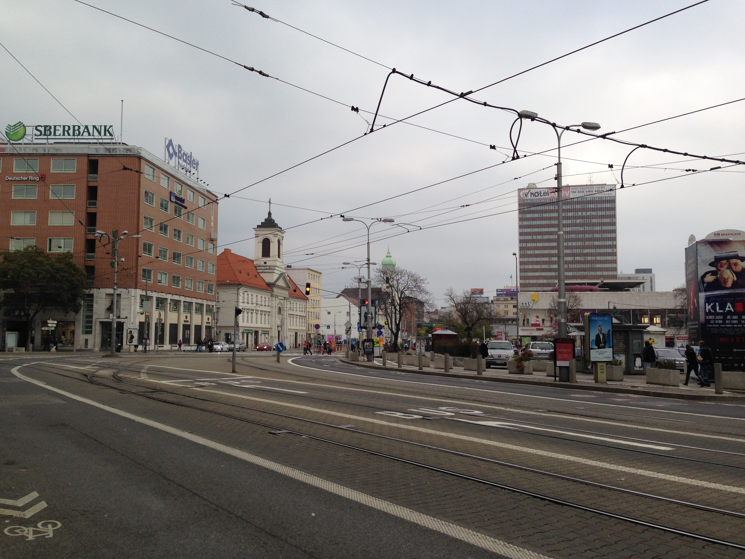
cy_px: 280
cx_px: 372
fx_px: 710
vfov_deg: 42.9
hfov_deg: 55.4
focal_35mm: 33
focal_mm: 4.12
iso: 50
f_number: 2.4
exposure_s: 1/293
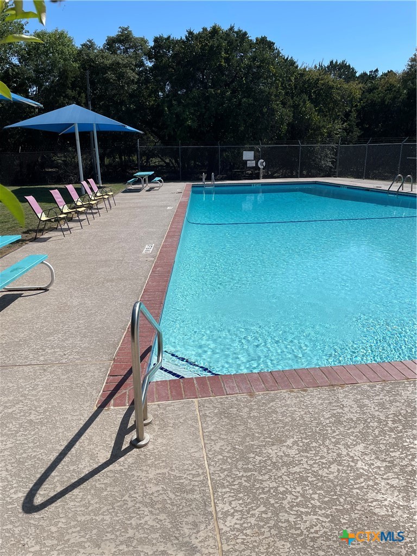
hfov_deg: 53.1
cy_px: 278
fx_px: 418
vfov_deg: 67.3
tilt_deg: -14.8
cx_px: 208
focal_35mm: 26
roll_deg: +1.6
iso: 32
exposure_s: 1/6897
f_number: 1.6
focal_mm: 4.2
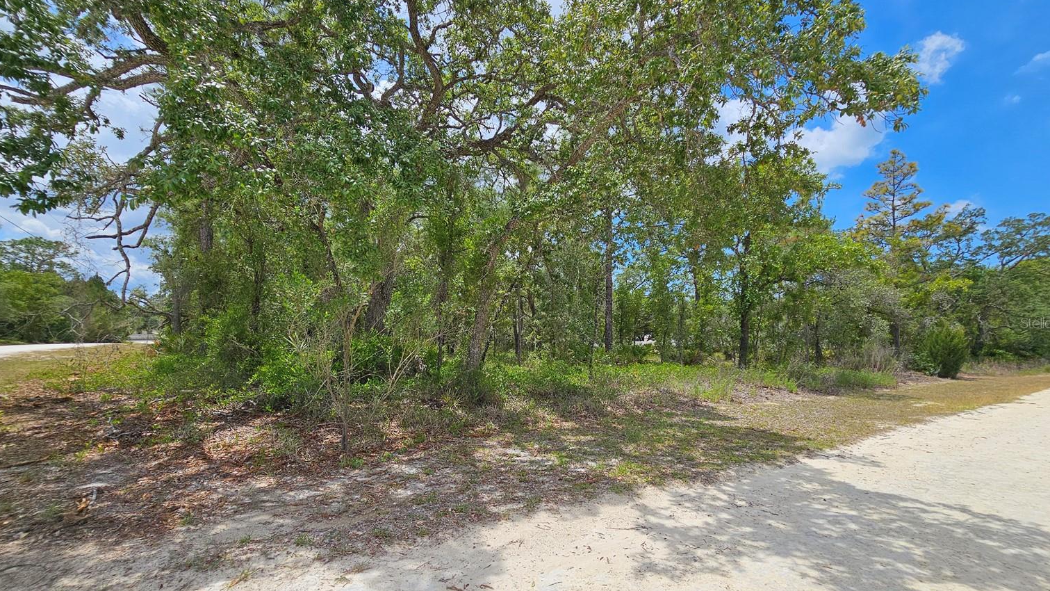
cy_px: 323
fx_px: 418
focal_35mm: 15
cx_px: 530
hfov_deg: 103.0
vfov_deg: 70.4
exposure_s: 1/4131
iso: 50
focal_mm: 2.2
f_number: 2.2
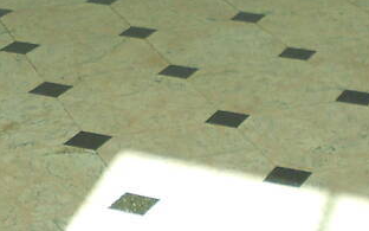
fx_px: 1277
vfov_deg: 9.3
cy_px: -312
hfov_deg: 16.4
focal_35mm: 127
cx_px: 168
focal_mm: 4.6
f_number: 3.2
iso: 80
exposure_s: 1/125
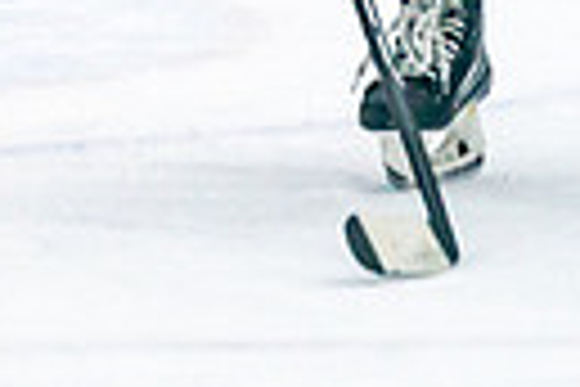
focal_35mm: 801
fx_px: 12904
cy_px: -386
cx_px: -782
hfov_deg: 2.6
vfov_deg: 1.7
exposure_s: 1/1000
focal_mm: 167
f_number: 2.8
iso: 3200
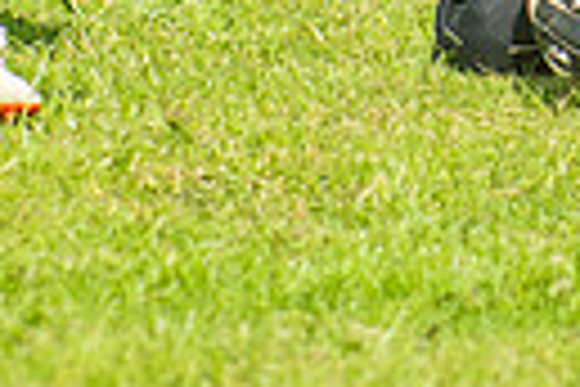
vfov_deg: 0.9
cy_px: -557
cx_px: 531
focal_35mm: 1504
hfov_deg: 1.4
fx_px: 24229
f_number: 3.2
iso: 250
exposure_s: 1/3200
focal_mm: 170
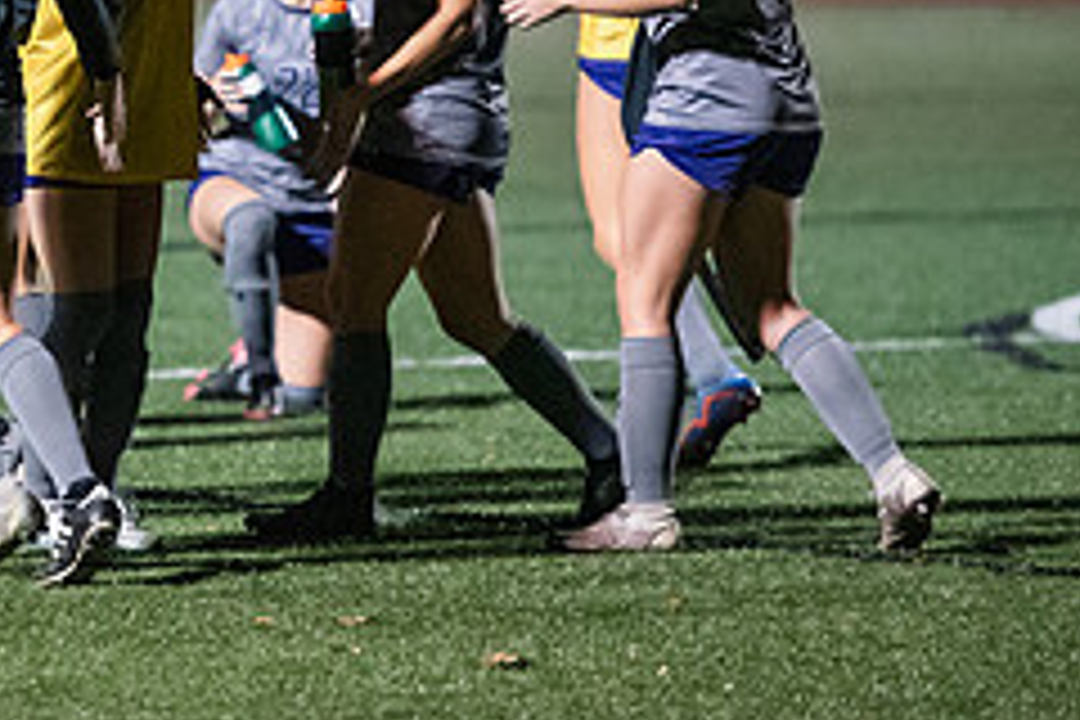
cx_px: -72
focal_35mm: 410
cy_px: -74
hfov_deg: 5.0
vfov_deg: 3.3
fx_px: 12299
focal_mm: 170
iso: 8000
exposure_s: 1/1000
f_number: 3.2
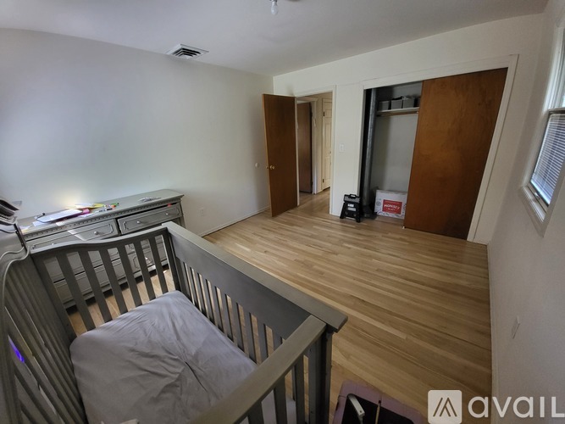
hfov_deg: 106.2
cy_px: 212
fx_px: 212
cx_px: 282
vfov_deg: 89.9
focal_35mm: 13
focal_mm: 1.74
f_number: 2.2
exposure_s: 1/40
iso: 400
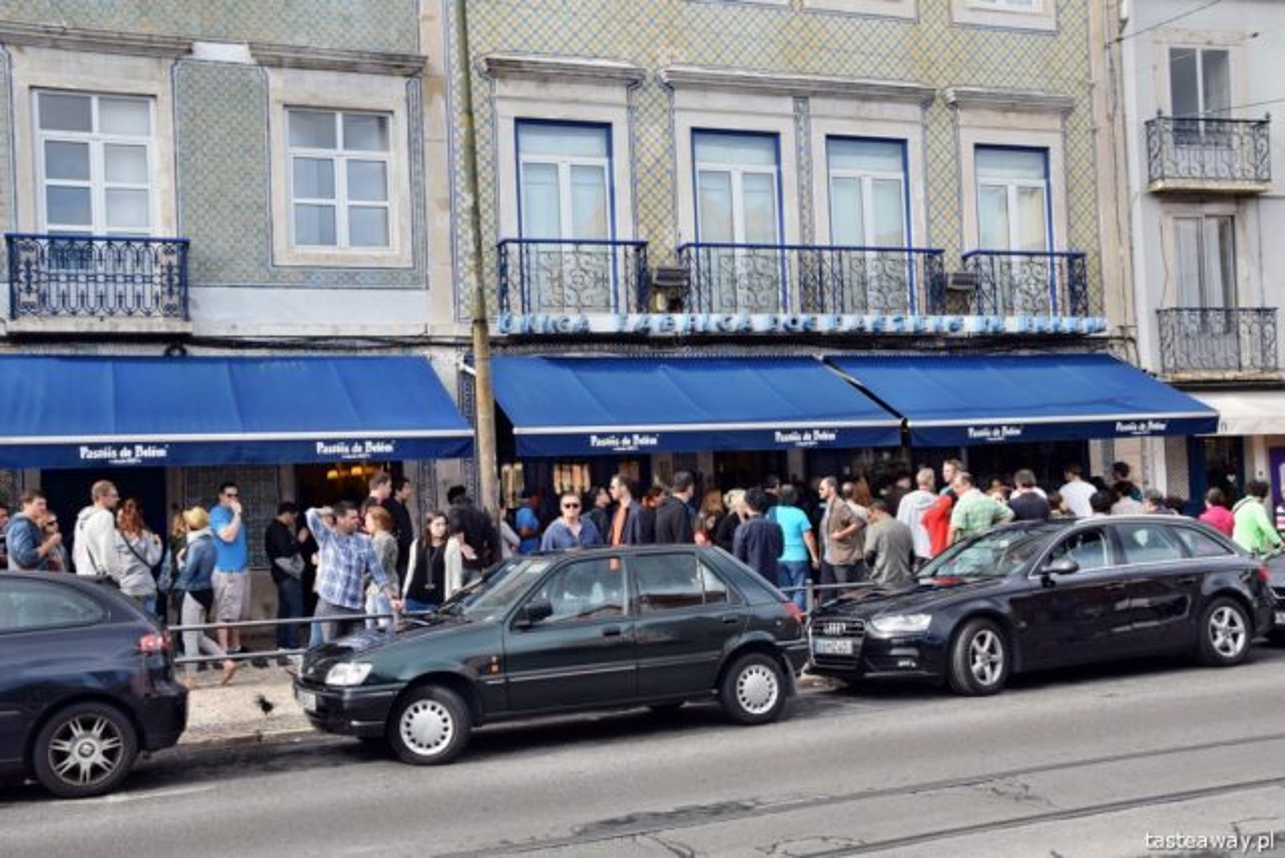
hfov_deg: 49.5
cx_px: 642
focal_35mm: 39
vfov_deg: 34.2
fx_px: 1392
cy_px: 429
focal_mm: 26
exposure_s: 1/250
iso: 320
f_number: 8
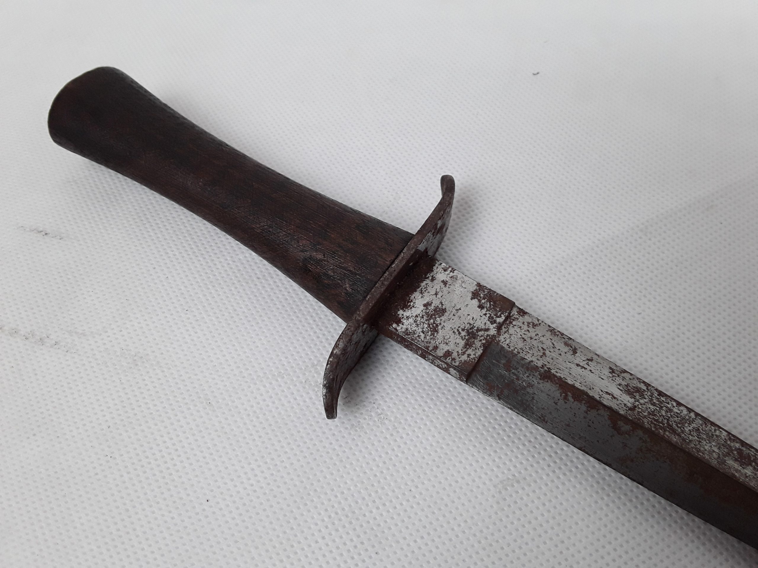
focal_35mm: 27
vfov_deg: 51.4
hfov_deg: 65.3
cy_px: 284
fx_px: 591
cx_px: 379
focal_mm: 2.91
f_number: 1.9
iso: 40
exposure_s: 1/50
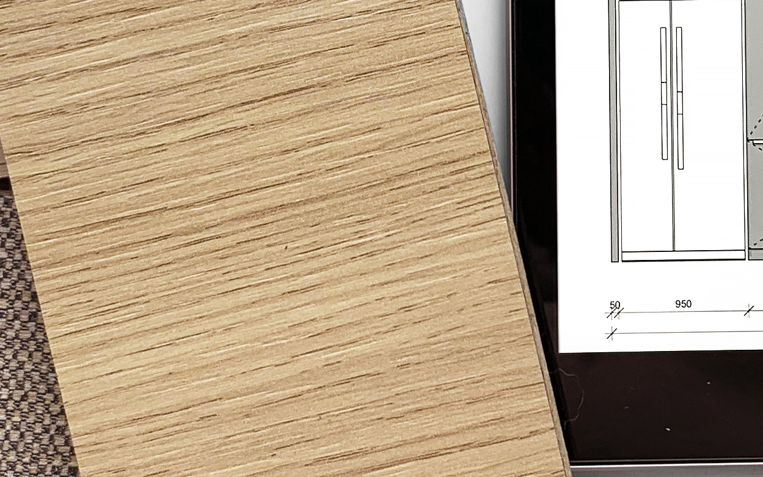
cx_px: 615
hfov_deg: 23.0
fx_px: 1850
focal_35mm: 89
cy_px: -65
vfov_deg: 14.3
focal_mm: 4.25
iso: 25
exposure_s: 1/144
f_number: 1.8
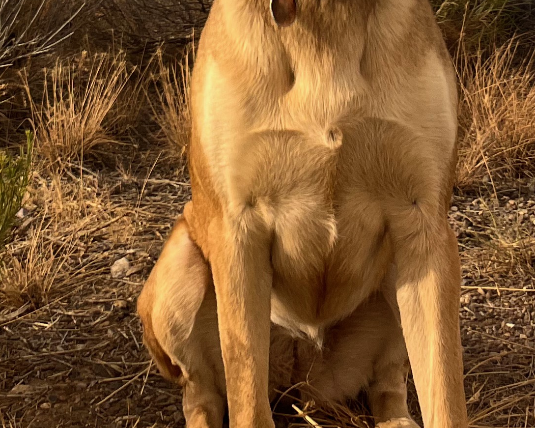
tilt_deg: -2.0
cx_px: 222
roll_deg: +3.4
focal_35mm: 94
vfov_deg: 15.7
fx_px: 1488
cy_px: -94
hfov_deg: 20.4
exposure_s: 1/440
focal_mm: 5.1
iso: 50
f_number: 1.6
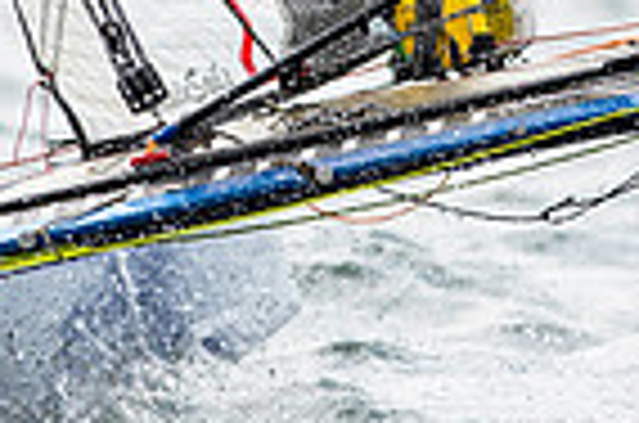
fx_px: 32640
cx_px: 464
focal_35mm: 1843
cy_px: -196
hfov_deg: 1.1
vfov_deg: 0.7
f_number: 5
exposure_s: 1/4000
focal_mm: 300
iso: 400
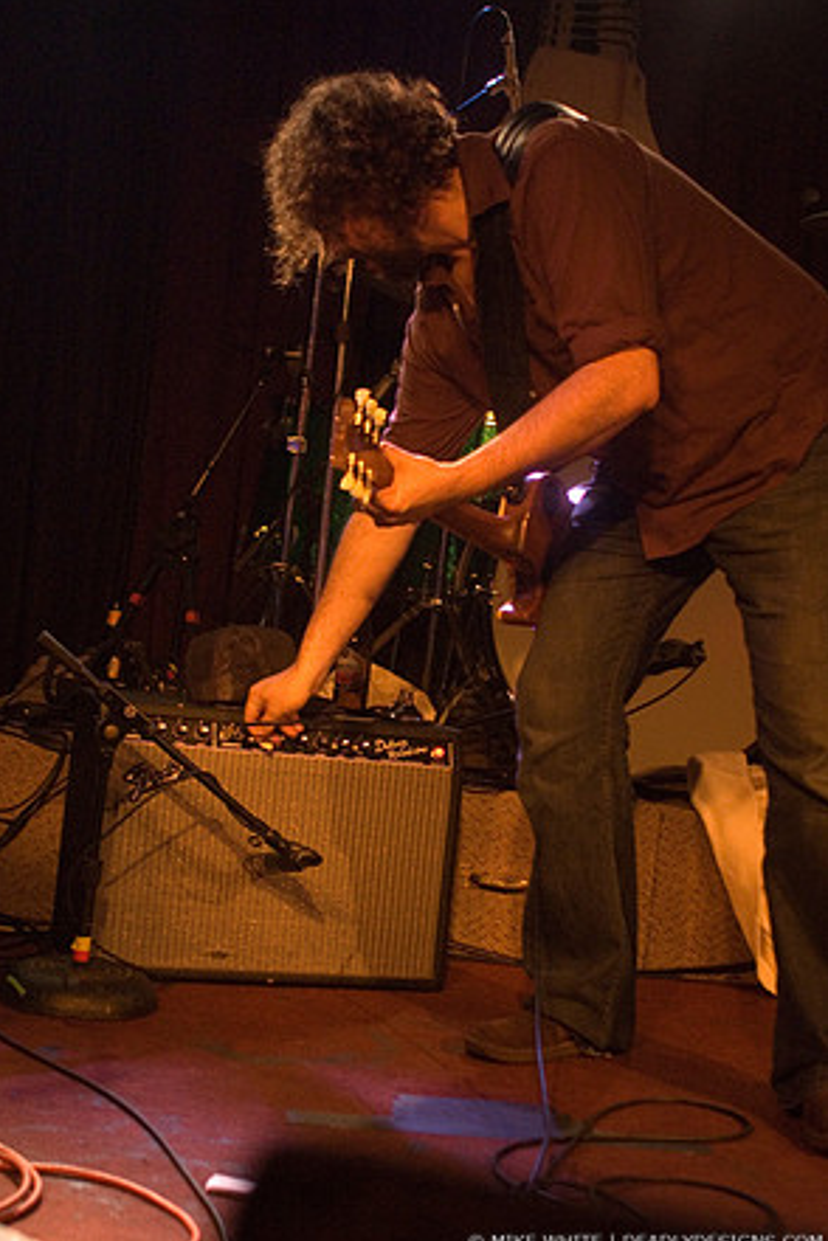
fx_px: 1846
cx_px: 410
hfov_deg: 25.3
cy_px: 622
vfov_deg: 37.2
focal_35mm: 54
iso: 1600
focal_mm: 35
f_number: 2.8
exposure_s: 1/50
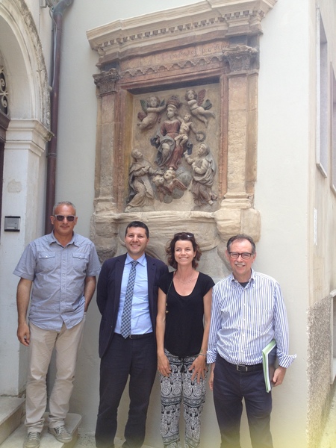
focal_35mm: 35
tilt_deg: +5.5
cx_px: 168
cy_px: 224
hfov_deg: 40.7
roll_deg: -0.4
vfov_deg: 52.6
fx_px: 453
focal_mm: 4.28
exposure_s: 1/160
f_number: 2.4
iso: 50
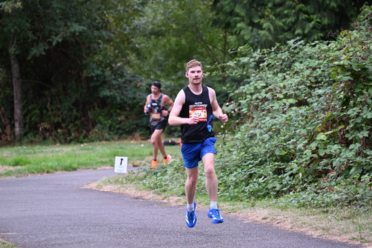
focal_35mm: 200
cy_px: 124
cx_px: 186
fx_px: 2067
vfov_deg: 6.9
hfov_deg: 10.3
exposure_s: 1/250
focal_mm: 200
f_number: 6.3
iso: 1100
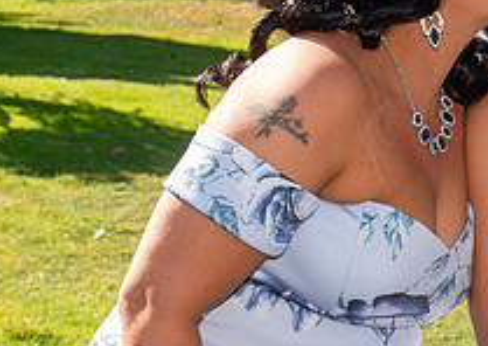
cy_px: 40
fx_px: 2004
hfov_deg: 13.4
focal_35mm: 145
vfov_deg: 9.8
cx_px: 632
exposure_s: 1/200
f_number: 7.1
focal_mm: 35
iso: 100
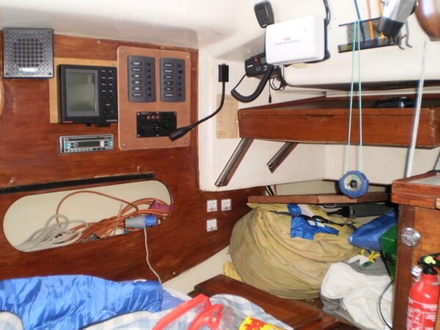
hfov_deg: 51.4
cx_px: 220
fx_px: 458
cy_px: 165
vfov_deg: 39.7
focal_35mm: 36
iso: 125
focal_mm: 6.3
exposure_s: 1/30
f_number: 3.1
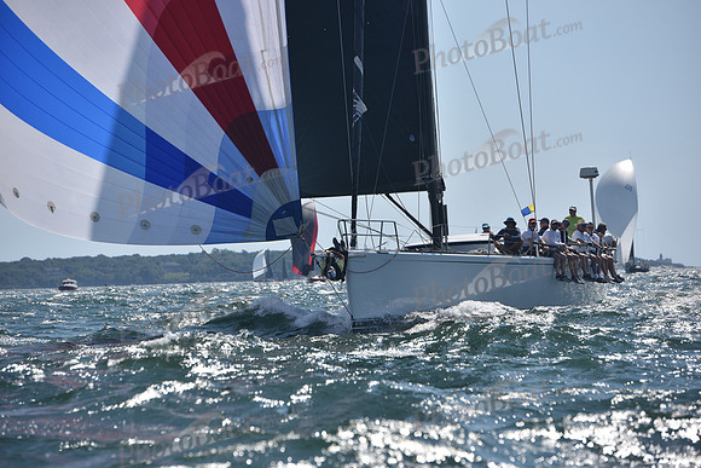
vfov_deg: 7.6
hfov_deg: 11.4
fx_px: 3506
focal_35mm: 180
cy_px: 234
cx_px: 350
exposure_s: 1/1250
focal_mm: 180
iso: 250
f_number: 6.3
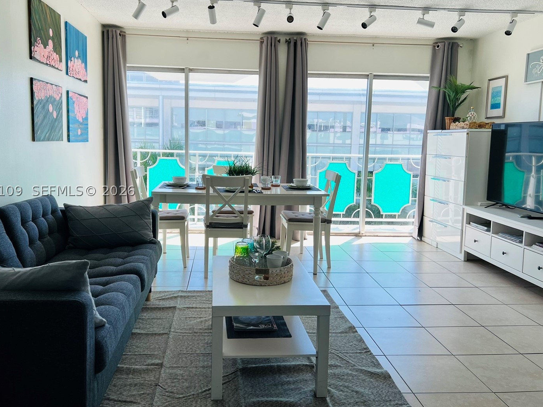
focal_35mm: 30
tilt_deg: -7.4
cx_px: 255
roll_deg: -1.5
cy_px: 191
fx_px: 471
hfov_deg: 59.9
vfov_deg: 46.8
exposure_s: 1/212
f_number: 1.5
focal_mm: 5.7
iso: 50
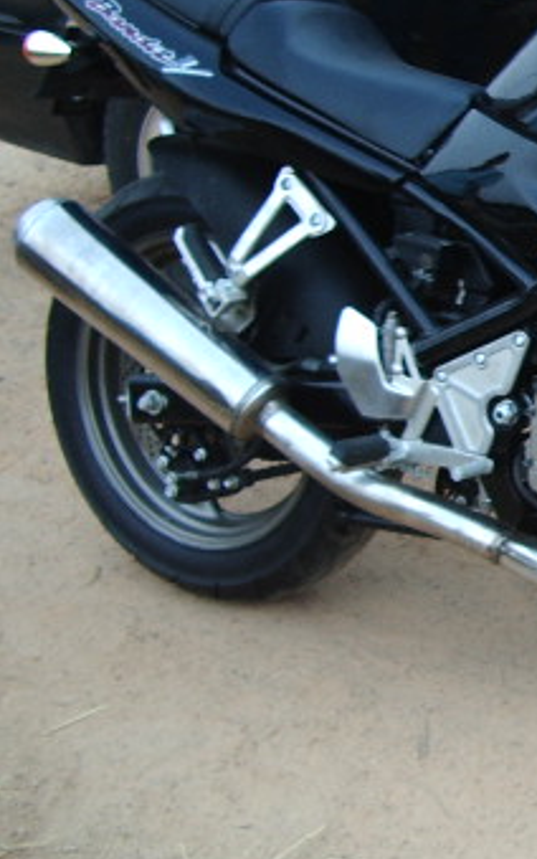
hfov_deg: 16.9
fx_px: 1638
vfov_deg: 29.4
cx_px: 808
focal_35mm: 70
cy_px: 400
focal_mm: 5.8
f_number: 2.6
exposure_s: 1/6
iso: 100
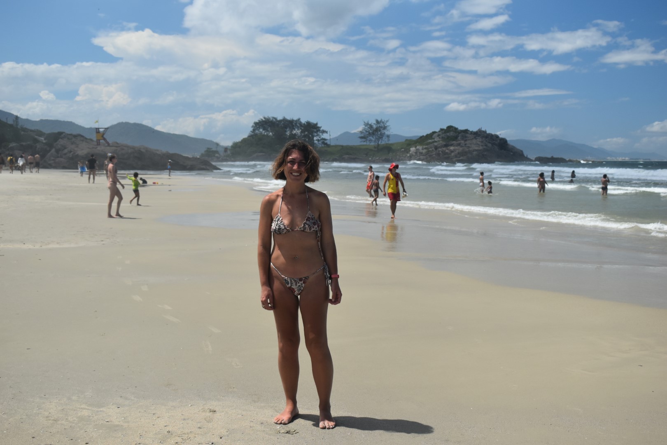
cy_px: 222
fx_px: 861
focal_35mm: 46
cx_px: 334
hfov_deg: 42.3
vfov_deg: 28.9
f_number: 6.3
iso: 400
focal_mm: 31
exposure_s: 1/1600
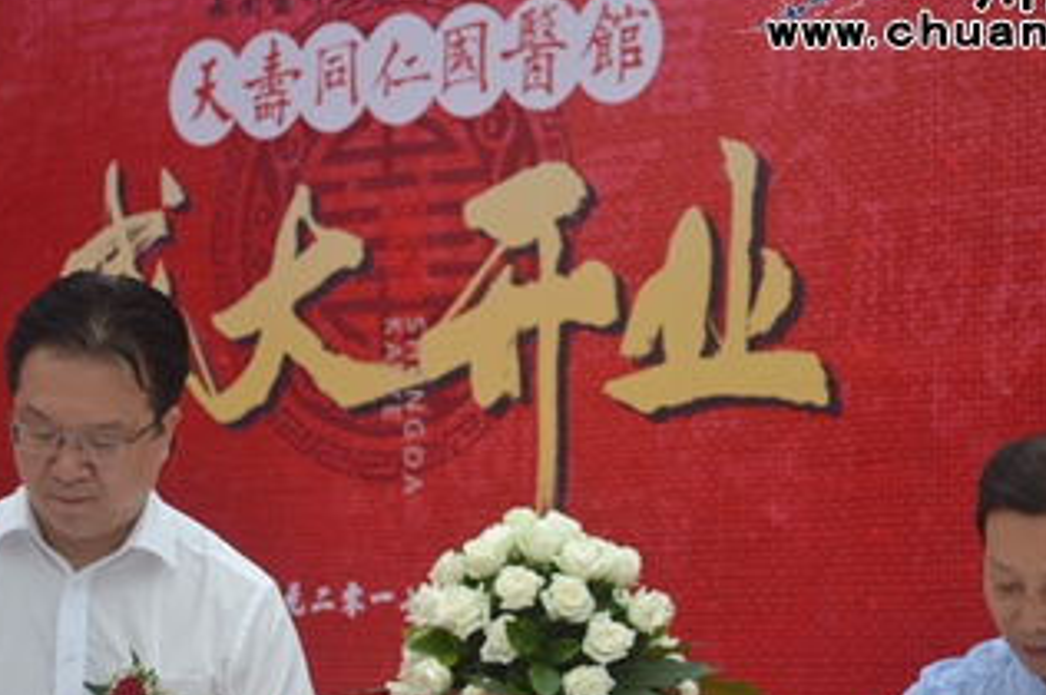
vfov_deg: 12.0
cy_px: 392
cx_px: 513
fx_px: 3309
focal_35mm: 114
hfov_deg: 18.0
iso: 140
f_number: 5.6
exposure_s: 1/125
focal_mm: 48
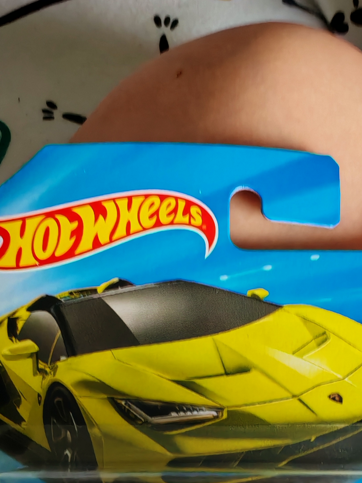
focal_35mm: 50
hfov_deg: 28.8
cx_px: 257
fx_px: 697
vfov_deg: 36.4
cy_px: 410
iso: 80
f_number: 2.2
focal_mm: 1.96
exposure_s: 1/50
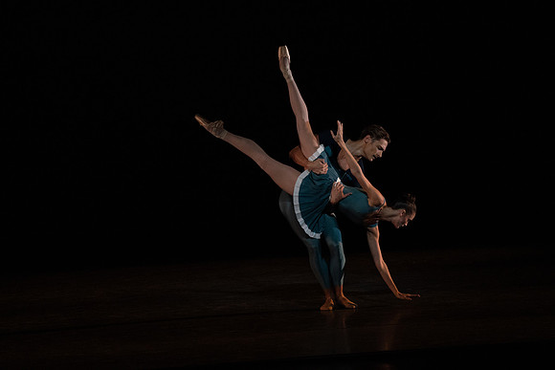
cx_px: 278
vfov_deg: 4.2
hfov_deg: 6.4
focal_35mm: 324
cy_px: 185
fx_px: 4996
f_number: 5.6
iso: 8000
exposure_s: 1/320
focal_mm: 324
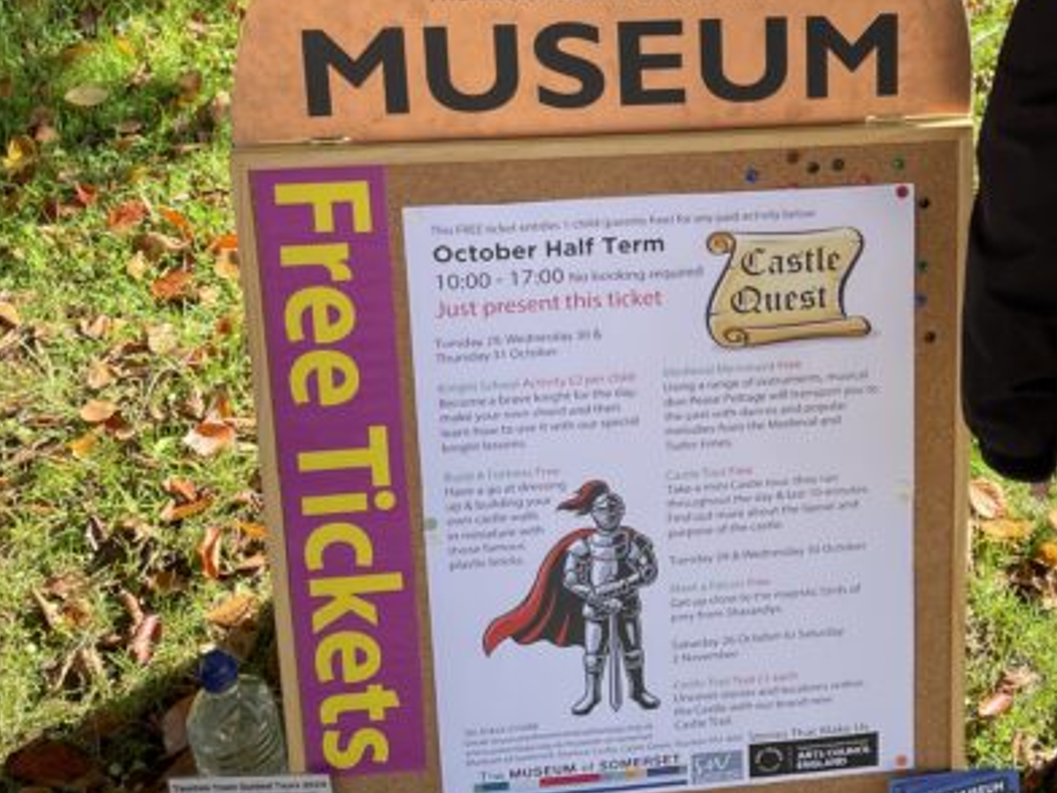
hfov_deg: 34.4
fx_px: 1618
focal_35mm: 53
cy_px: 43
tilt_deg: -30.3
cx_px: 928
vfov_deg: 26.4
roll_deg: +1.1
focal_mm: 4.2
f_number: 1.6
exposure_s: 1/532
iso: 32
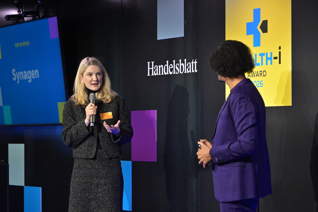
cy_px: 114
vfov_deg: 9.7
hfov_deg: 14.4
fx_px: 1254
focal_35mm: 142
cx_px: 148
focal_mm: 130
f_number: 5
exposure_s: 1/320
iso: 1600
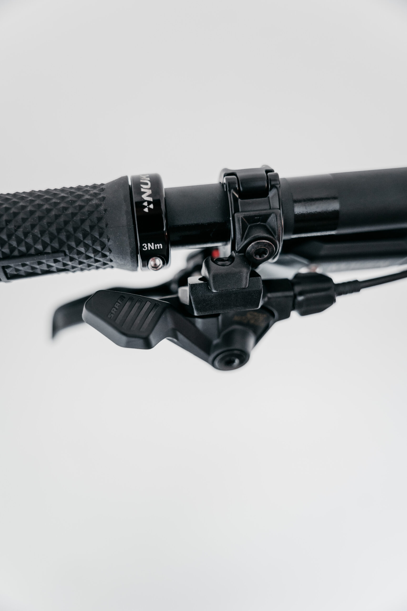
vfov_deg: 51.9
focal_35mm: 37
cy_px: 306
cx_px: 204
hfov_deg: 35.9
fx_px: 627
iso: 1000
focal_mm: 37
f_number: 2.8
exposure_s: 1/160
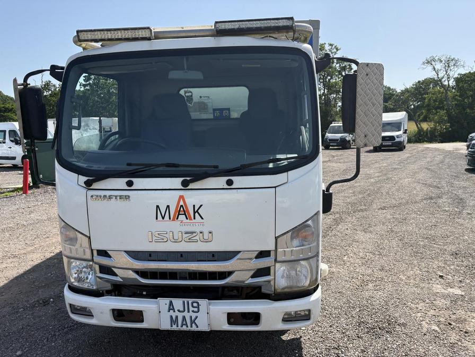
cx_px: 238
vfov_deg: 53.1
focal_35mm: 26
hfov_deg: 67.3
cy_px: 178
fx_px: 357
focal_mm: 5.96
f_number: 1.6
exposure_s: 1/2865
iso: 64
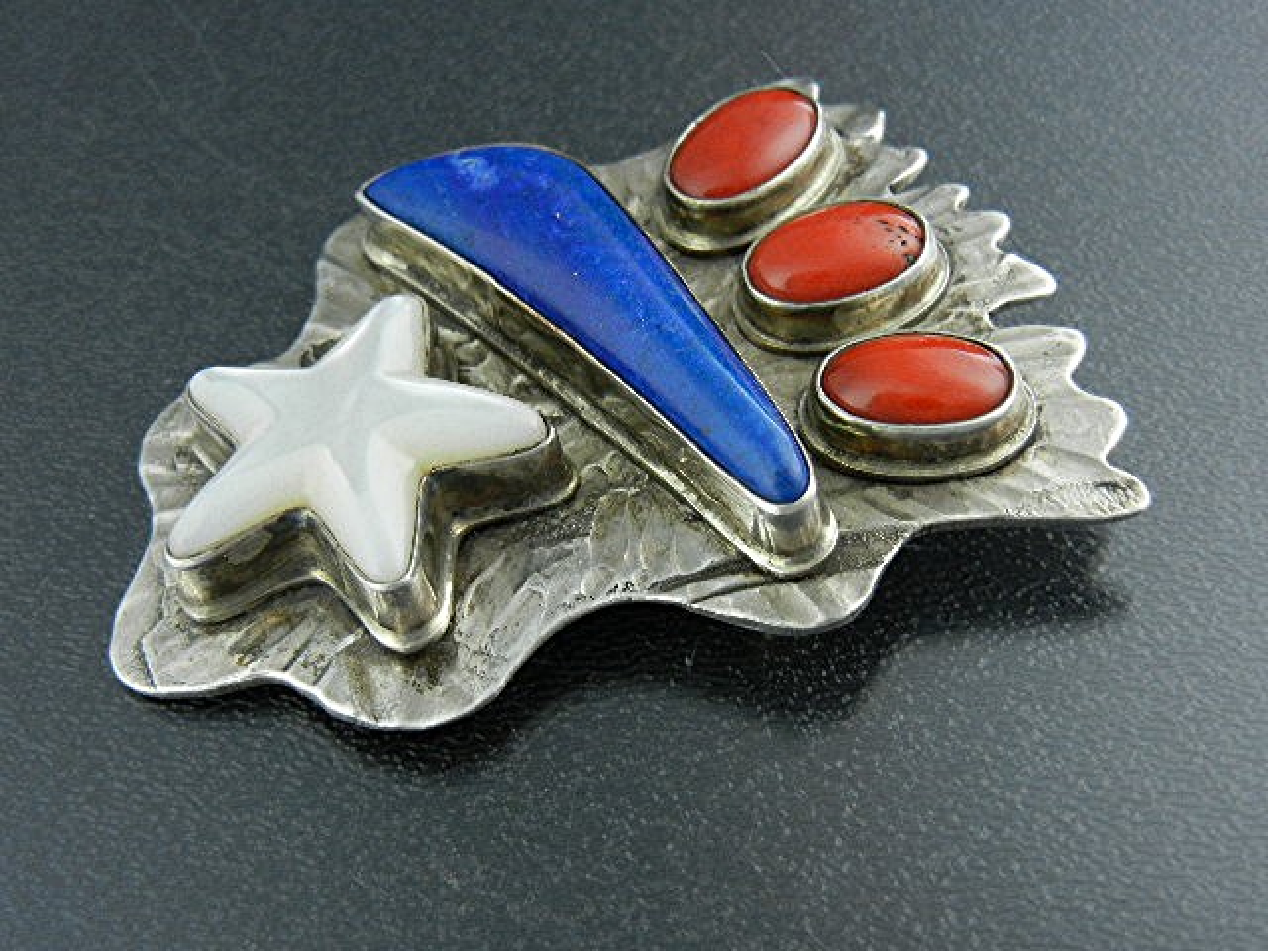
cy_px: 476
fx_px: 2491
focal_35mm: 68
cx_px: 634
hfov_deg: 28.6
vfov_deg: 21.6
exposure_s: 1/23
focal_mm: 12.2
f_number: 4.1
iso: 400
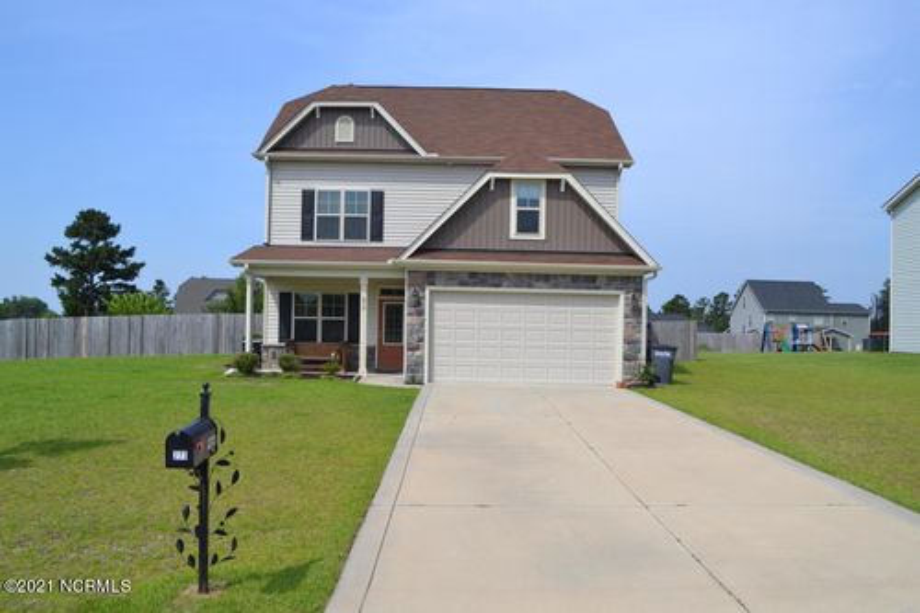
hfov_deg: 61.9
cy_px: 306
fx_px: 766
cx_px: 460
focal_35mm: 30
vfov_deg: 43.6
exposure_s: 1/250
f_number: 8
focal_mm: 20
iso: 100
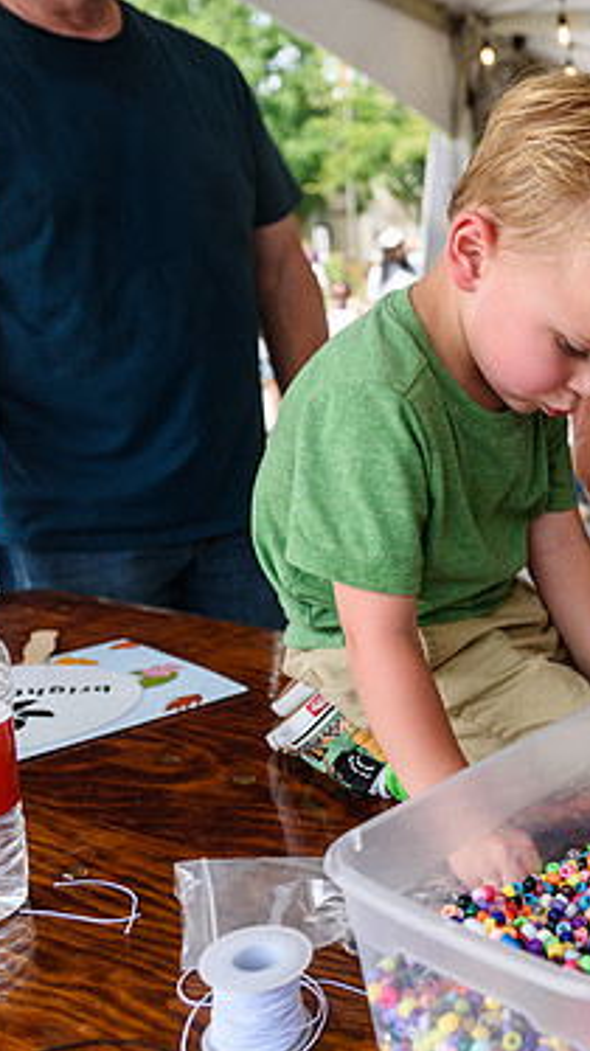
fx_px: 1086
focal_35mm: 39
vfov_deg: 51.6
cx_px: 643
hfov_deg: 27.8
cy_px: 518
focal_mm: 24
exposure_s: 1/400
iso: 200
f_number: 5
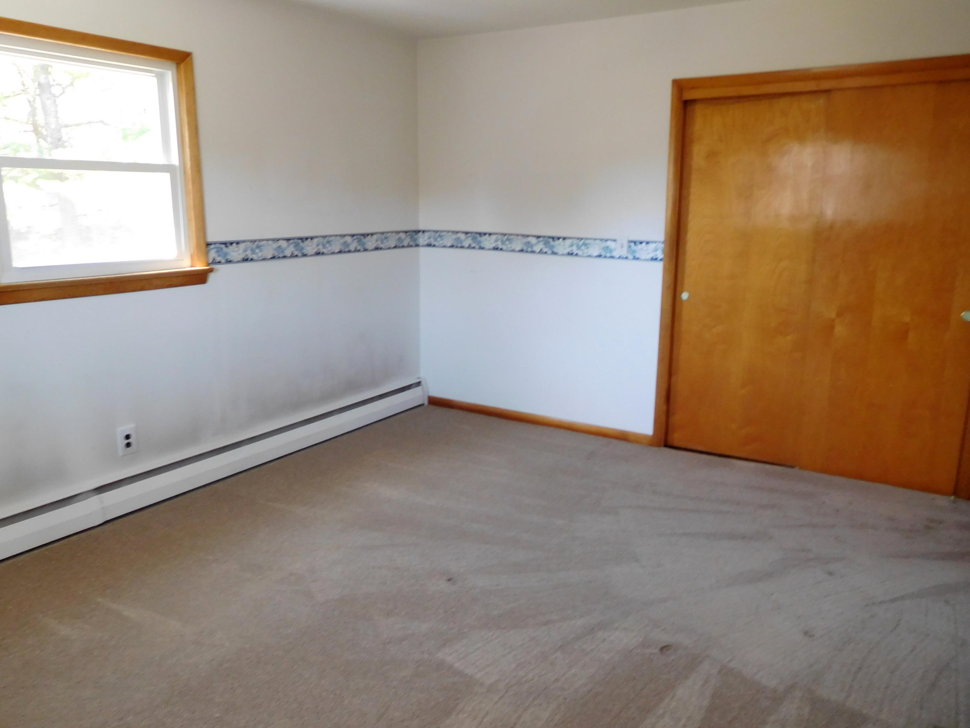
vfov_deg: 54.9
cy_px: 364
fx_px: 701
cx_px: 485
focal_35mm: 25
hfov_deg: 69.4
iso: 250
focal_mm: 4.5
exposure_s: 1/30
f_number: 3.4
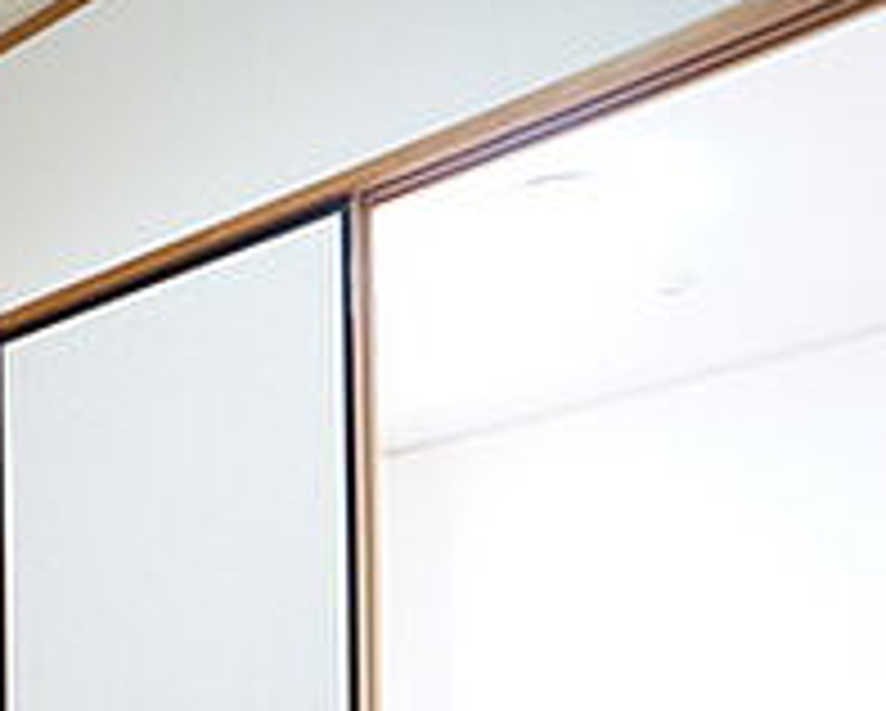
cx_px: -265
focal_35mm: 73
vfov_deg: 19.2
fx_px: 1916
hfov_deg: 23.1
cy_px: 954
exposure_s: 1/60
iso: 1000
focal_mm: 16
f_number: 2.8
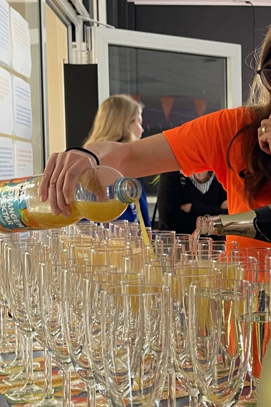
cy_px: 227
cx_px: 264
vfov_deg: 31.9
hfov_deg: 20.9
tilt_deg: -3.5
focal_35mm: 63
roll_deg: +0.5
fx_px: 711
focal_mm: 5.1
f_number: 1.6
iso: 200
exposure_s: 1/60
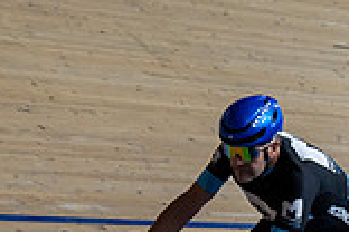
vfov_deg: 5.2
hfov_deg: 7.9
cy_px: 376
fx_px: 2530
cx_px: 320
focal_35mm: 261
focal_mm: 70
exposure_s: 1/800
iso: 2500
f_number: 3.5
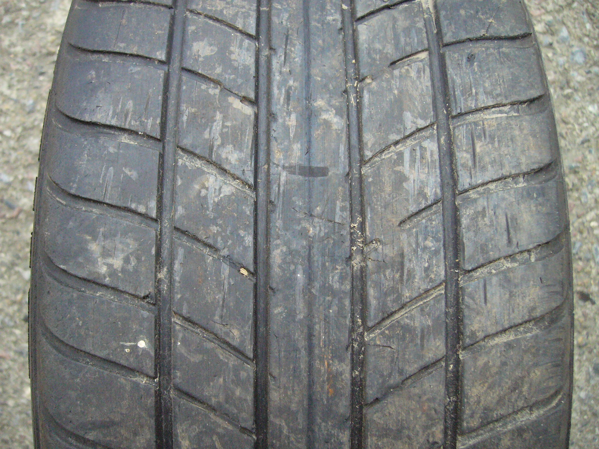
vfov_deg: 40.7
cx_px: 300
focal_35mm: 35
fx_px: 606
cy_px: 224
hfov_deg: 52.6
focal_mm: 5.8
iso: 400
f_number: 2.8
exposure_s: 1/400
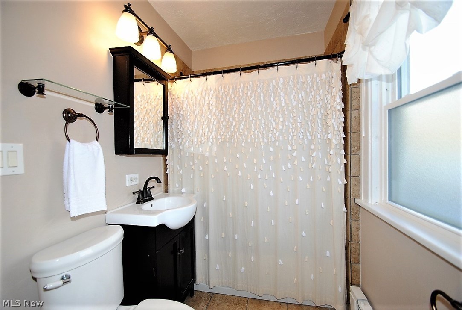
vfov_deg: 77.5
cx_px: 231
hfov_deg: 100.3
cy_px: 155
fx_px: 193
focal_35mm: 15
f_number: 5.6
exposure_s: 1/125
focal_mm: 10
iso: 400
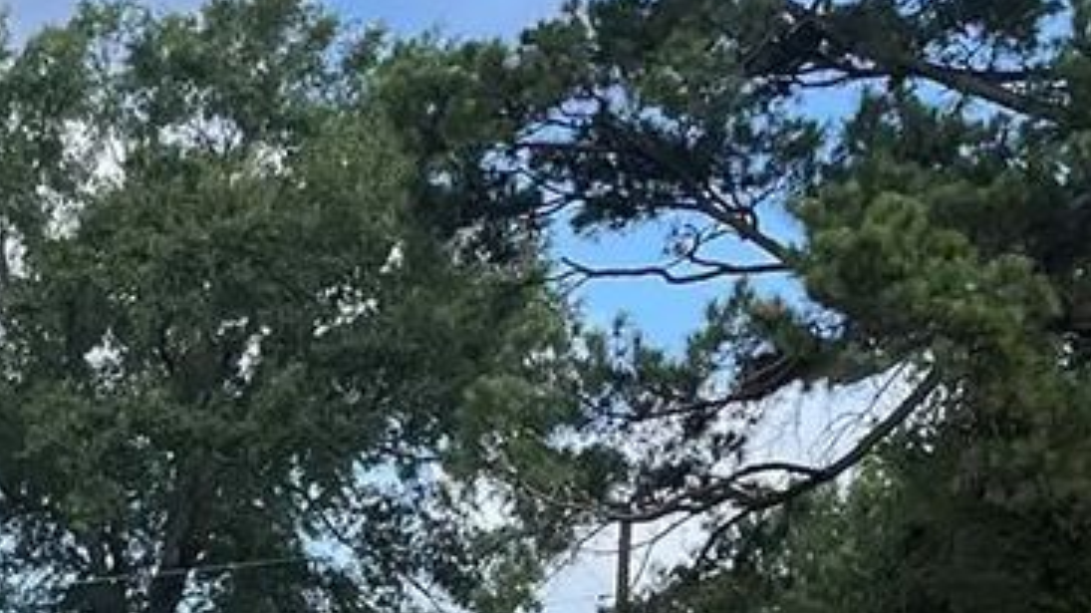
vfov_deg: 10.8
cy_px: 1054
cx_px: -362
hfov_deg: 18.6
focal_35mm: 106
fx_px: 3065
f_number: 1.6
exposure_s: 1/1404
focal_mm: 5.1
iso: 50
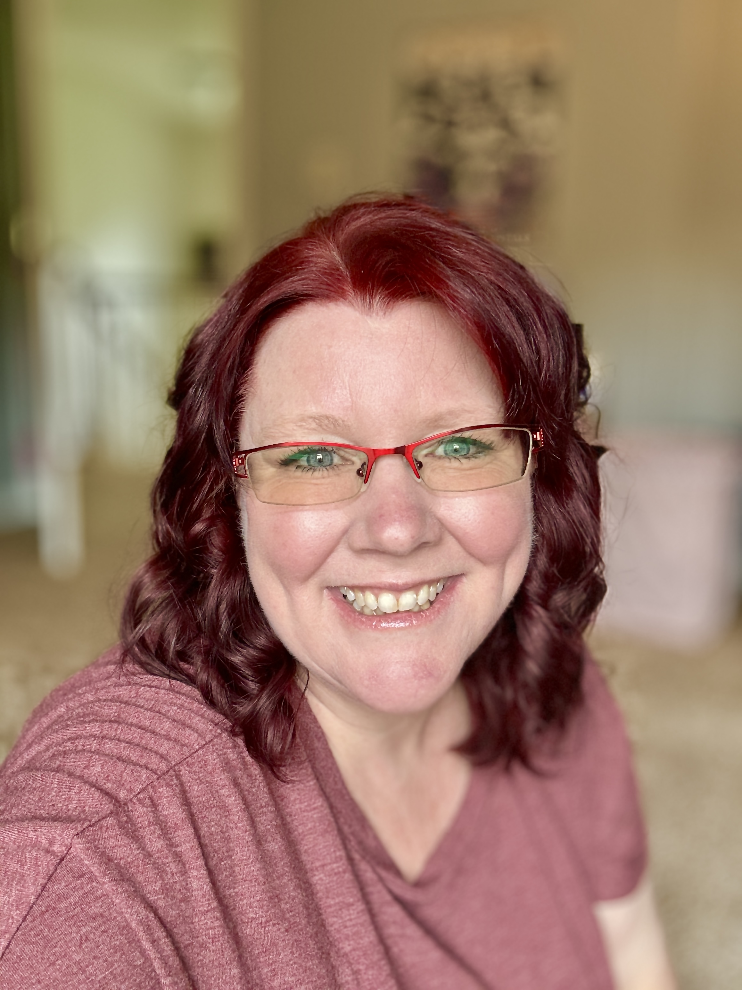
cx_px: 371
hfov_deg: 46.8
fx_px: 857
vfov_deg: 60.0
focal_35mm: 30
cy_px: 495
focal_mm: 2.69
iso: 80
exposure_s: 1/66
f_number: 1.9
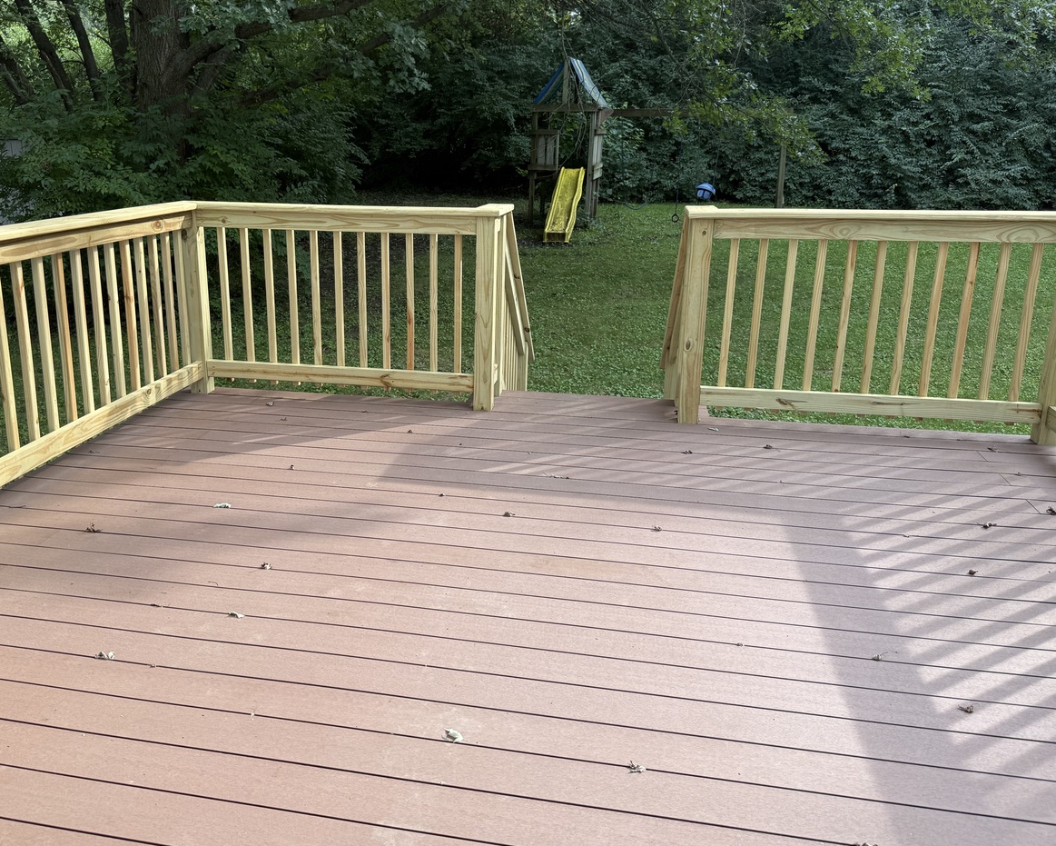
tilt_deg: -15.1
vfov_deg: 49.9
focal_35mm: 29
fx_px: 907
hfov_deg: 60.1
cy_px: 375
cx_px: 445
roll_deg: -0.8
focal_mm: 6.76
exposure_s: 1/521
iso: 80
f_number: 1.78
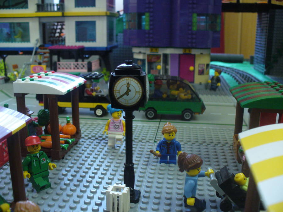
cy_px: 106
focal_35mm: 37
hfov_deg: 50.1
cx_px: 142
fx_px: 302
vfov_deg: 38.7
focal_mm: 6.1
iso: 200
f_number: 2.8
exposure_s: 1/10
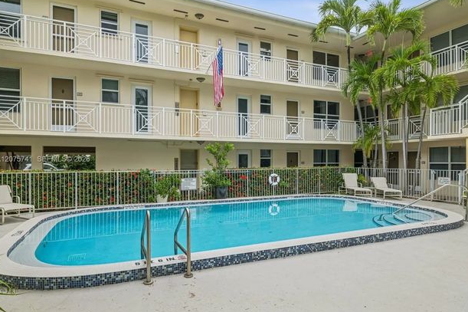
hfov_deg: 78.6
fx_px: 286
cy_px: 160
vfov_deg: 57.2
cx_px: 240
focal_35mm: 22
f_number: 10
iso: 200
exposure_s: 1/40
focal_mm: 21
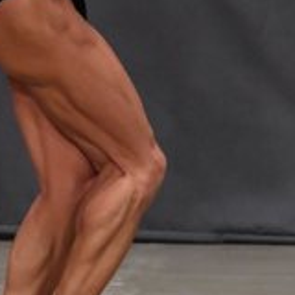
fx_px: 8610
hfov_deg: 2.0
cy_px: -11
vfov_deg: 2.0
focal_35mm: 893
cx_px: -198
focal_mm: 145
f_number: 5.6
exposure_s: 1/400
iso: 5000
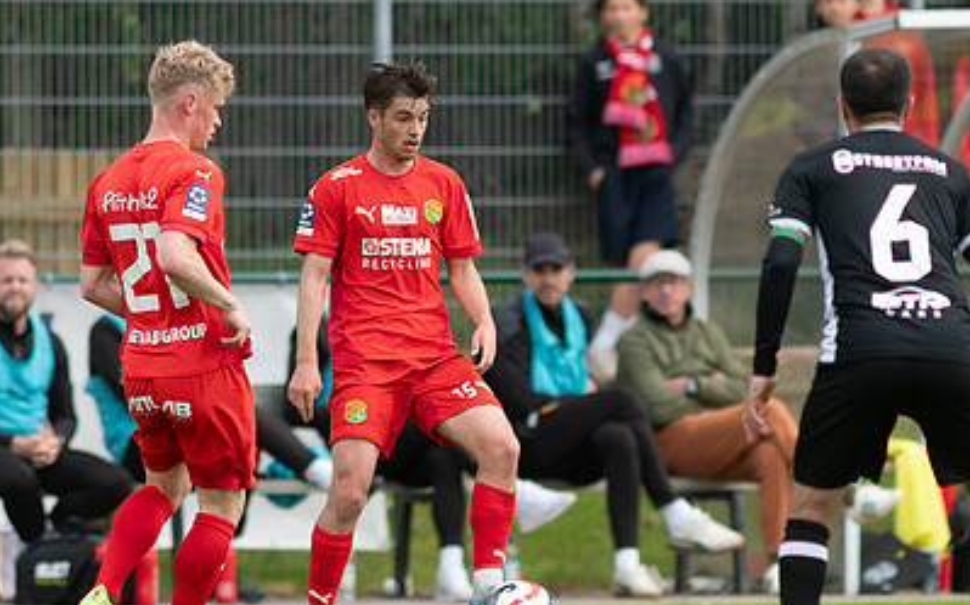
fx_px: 22540
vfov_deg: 1.5
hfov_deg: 2.5
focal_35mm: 853
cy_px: 335
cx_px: 389
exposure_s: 1/2500
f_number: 3.2
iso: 250
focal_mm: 300
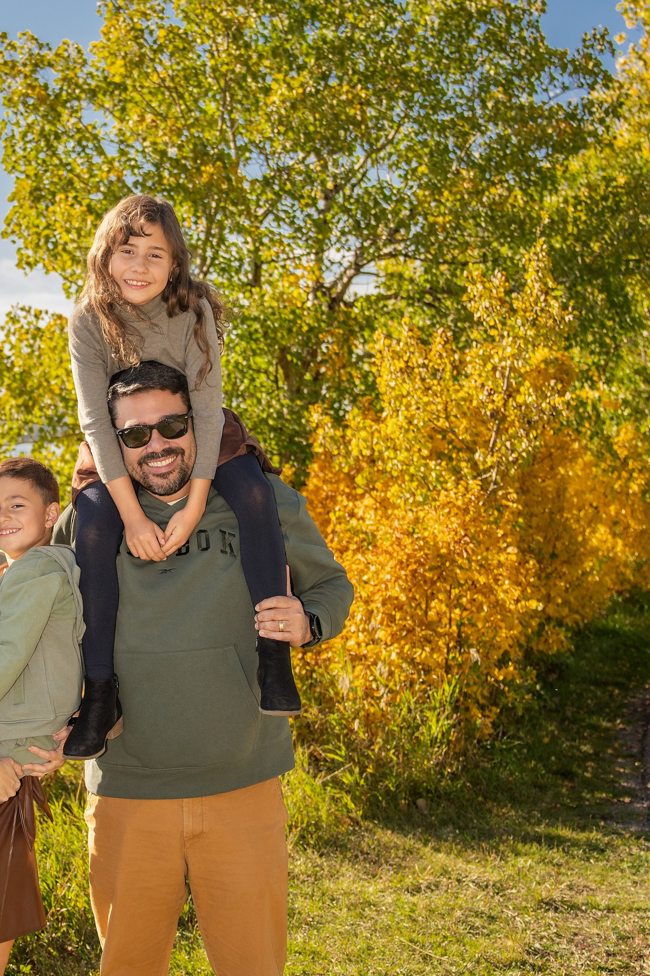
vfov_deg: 33.3
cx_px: 129
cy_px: 398
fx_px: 1625
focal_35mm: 60
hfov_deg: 22.3
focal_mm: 29
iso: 320
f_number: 2.8
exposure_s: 1/2000
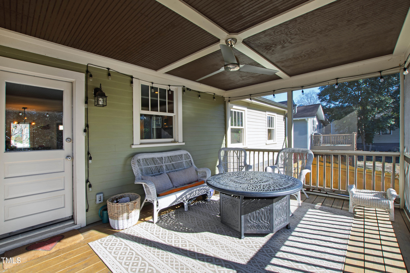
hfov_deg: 100.4
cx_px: 205
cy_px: 136
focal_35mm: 15
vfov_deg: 77.3
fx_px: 171
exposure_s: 1/20
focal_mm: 10
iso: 100
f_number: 8
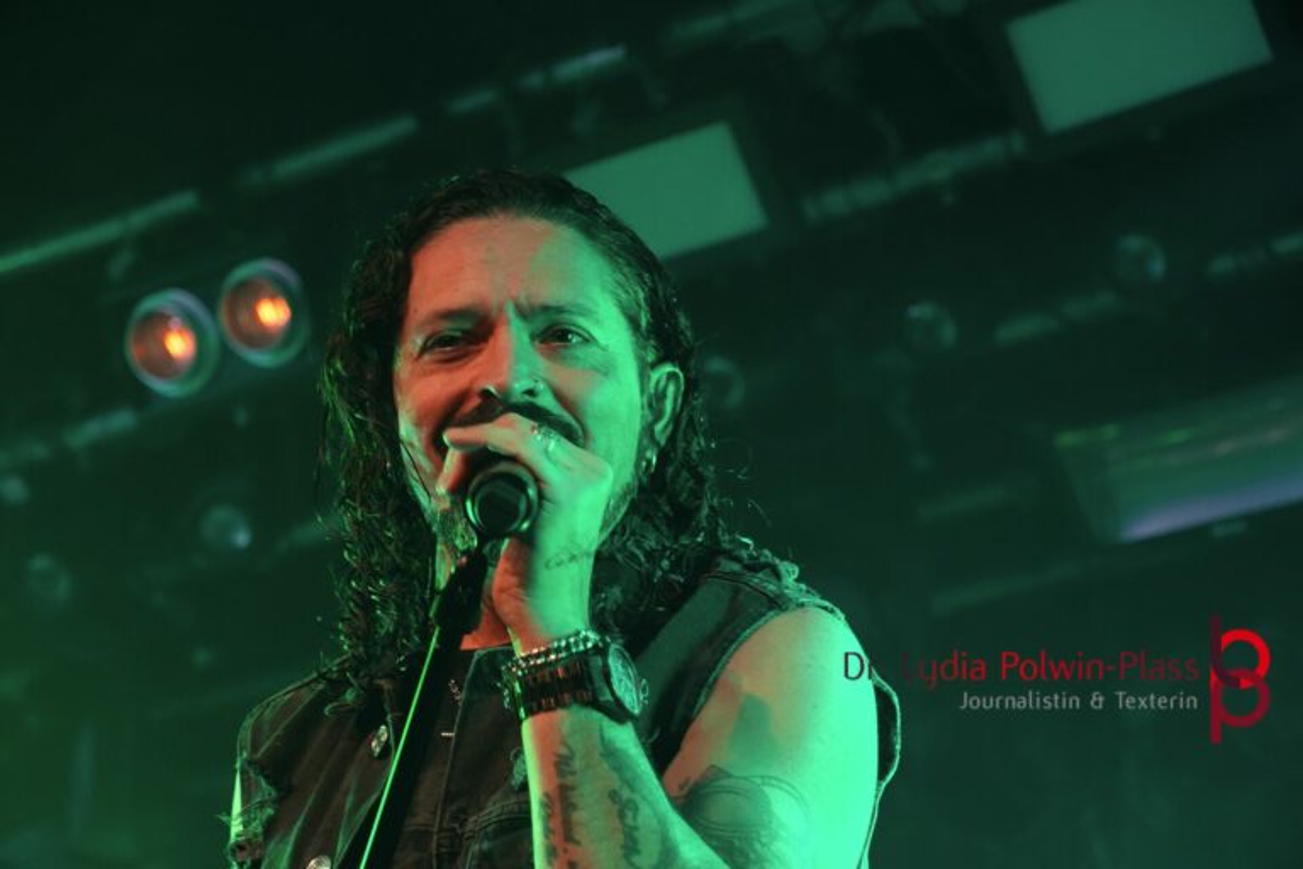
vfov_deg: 13.4
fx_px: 3692
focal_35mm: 102
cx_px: 652
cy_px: 434
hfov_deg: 20.0
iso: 3200
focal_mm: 68
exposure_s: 1/160
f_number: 5
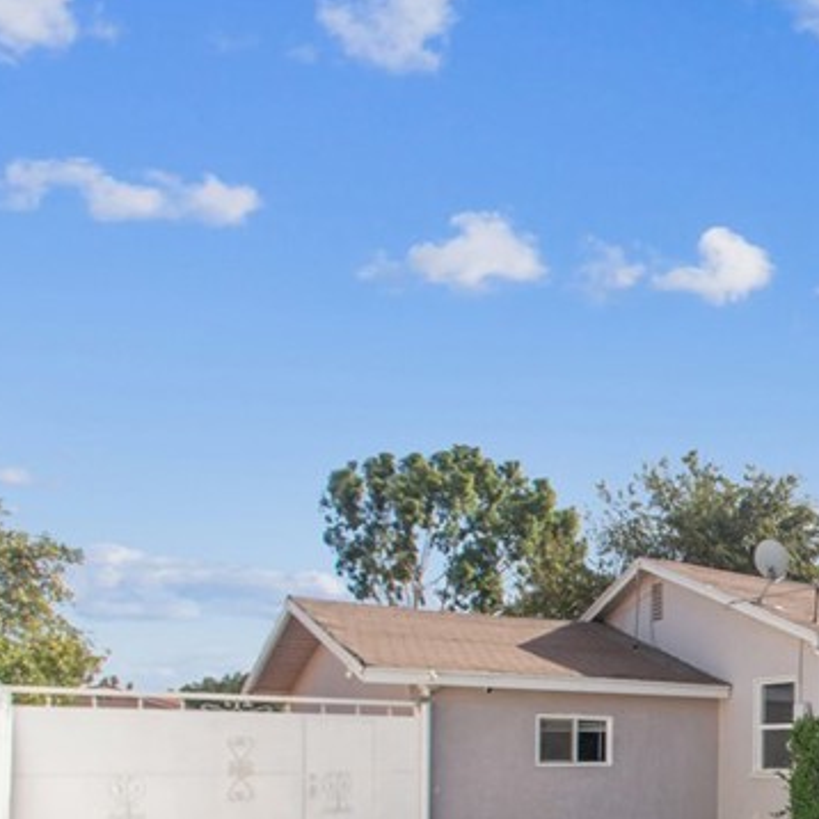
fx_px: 910
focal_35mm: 34
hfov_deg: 37.3
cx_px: 972
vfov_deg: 44.0
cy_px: 741
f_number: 8
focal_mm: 14
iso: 100
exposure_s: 1/60
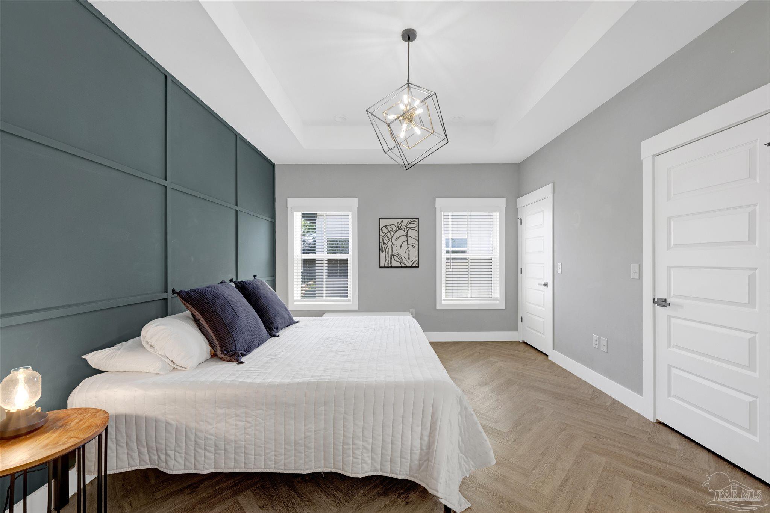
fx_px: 299
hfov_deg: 104.3
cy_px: 256
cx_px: 385
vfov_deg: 81.2
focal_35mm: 14
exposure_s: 1/8
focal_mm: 14
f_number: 11
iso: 400
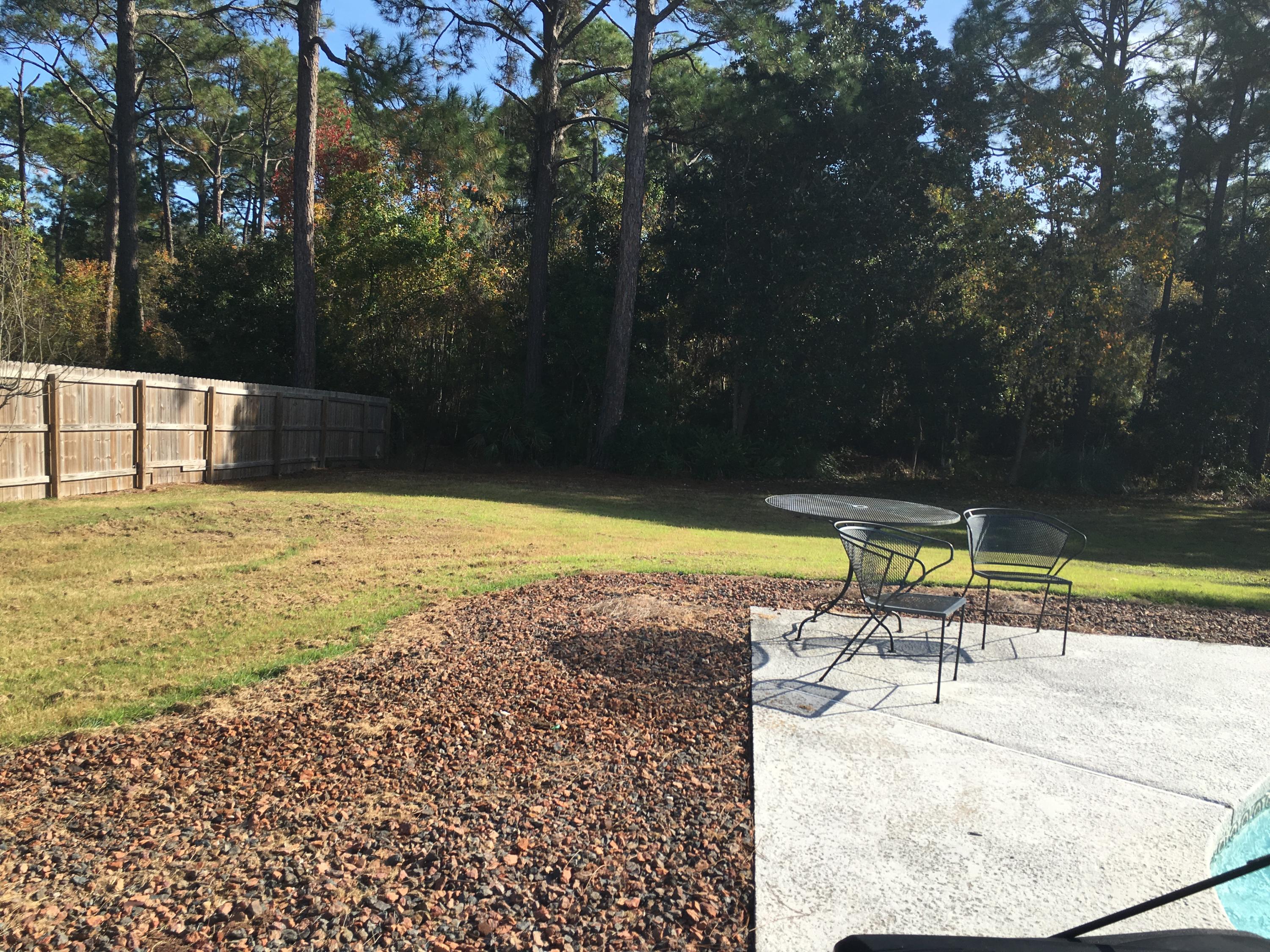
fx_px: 1064
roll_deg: -5.1
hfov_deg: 61.7
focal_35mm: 29
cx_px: 635
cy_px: 476
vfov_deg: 48.2
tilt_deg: -7.2
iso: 25
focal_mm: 4.15
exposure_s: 1/1040
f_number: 2.2
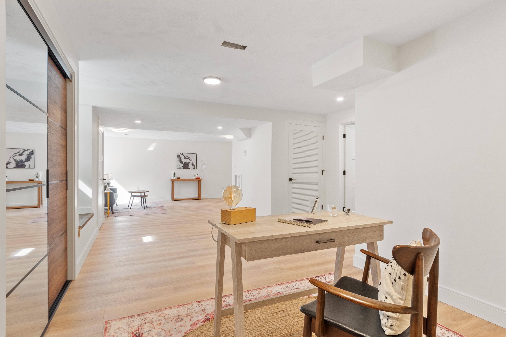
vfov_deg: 67.4
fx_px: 253
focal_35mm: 18
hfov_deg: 90.0
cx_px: 253
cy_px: 168
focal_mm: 12
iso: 400
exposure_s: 1/2
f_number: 8
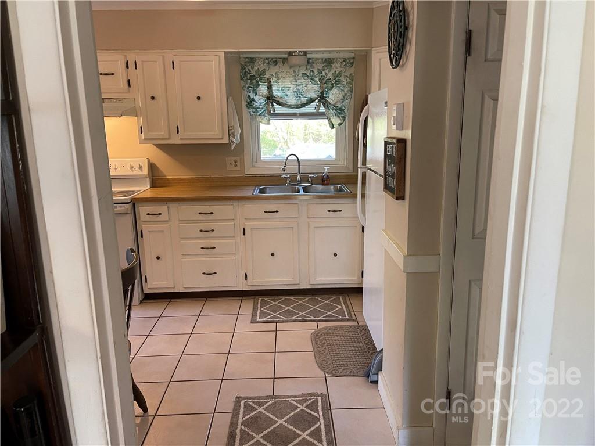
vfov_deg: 53.1
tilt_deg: -12.3
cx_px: 298
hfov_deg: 67.3
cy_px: 223
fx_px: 447
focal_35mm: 26
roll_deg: +2.1
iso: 160
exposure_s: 1/60
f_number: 1.6
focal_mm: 5.1
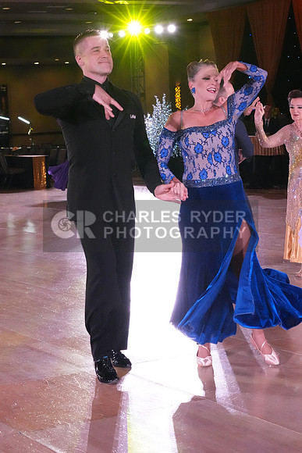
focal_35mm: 85
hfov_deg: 16.1
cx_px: 151
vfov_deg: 23.9
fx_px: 1069
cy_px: 226
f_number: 8
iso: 10000
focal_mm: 57
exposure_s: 1/400
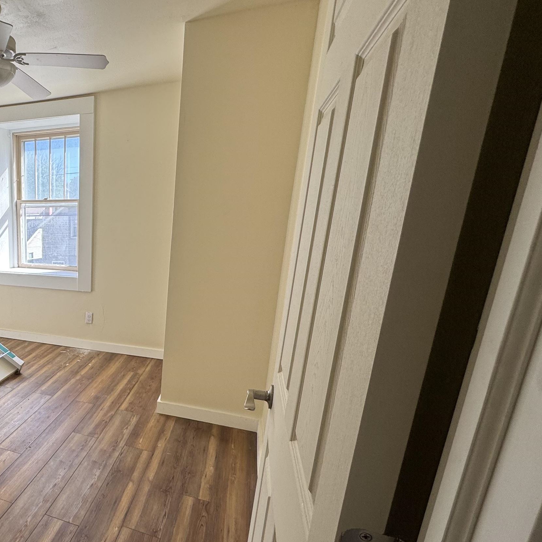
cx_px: 47
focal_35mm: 23
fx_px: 407
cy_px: 325
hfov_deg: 57.1
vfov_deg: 66.6
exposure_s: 1/136
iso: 40
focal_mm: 2.22
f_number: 2.2
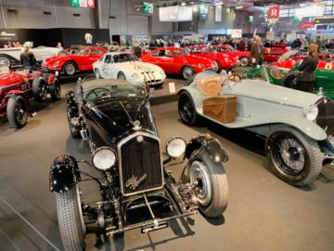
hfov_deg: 67.3
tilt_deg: -17.3
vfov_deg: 53.1
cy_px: 126
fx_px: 251
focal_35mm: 26
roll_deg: +0.8
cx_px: 167
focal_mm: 4.25
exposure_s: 1/33
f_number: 1.8
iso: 320
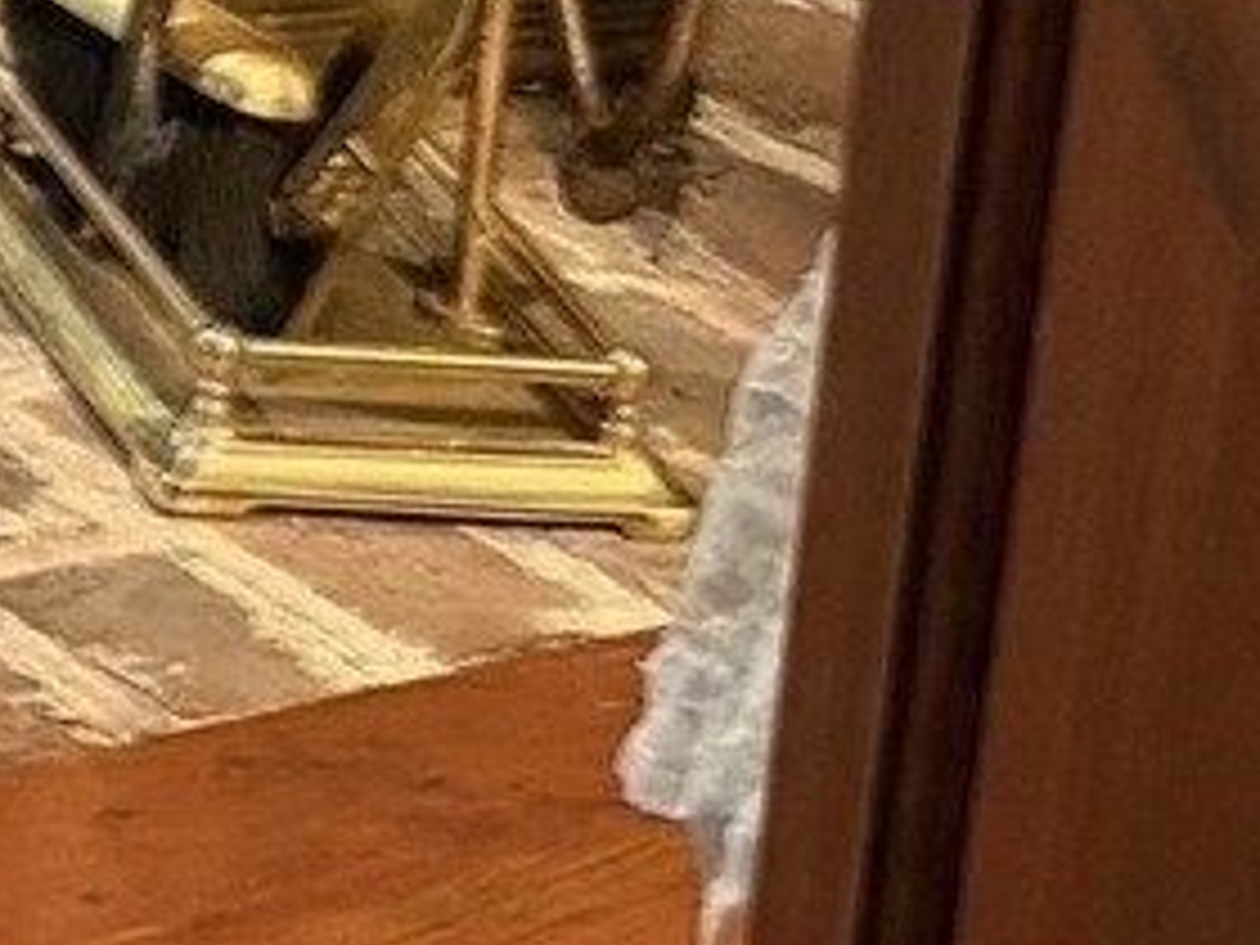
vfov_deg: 7.2
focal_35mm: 190
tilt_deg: -11.1
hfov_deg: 7.9
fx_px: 6916
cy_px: -1575
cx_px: -3298
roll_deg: +0.6
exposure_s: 1/40
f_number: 1.6
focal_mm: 5.96
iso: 400
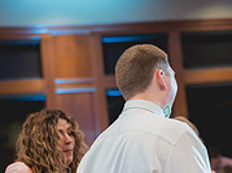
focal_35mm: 156
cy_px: 172
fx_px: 1045
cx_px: 245
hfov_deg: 12.5
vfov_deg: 9.4
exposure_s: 1/160
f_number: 2
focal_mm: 50
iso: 1250
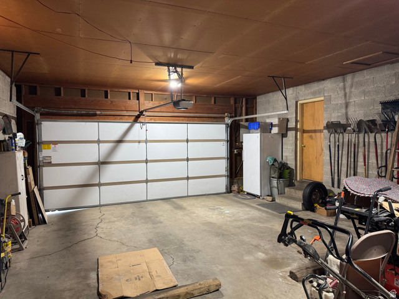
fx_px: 277
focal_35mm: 24
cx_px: 200
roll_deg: +1.0
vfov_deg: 56.8
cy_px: 150
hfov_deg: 71.6
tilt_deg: -1.5
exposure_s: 1/60
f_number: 1.78
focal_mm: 6.76
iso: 200
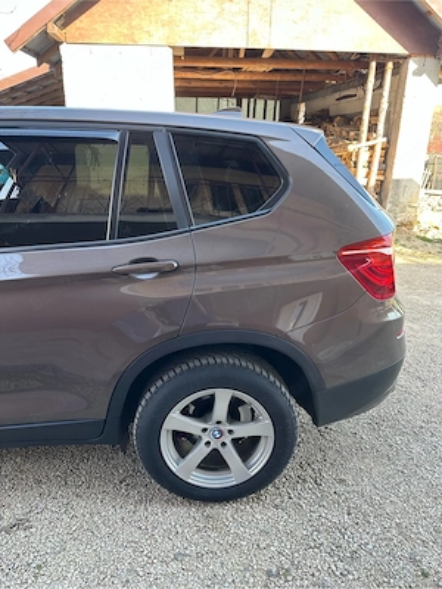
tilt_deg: -22.4
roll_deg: -1.2
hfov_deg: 56.8
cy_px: 294
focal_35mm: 24
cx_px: 221
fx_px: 409
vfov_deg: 71.6
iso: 64
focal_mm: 6.86
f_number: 1.78
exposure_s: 1/127
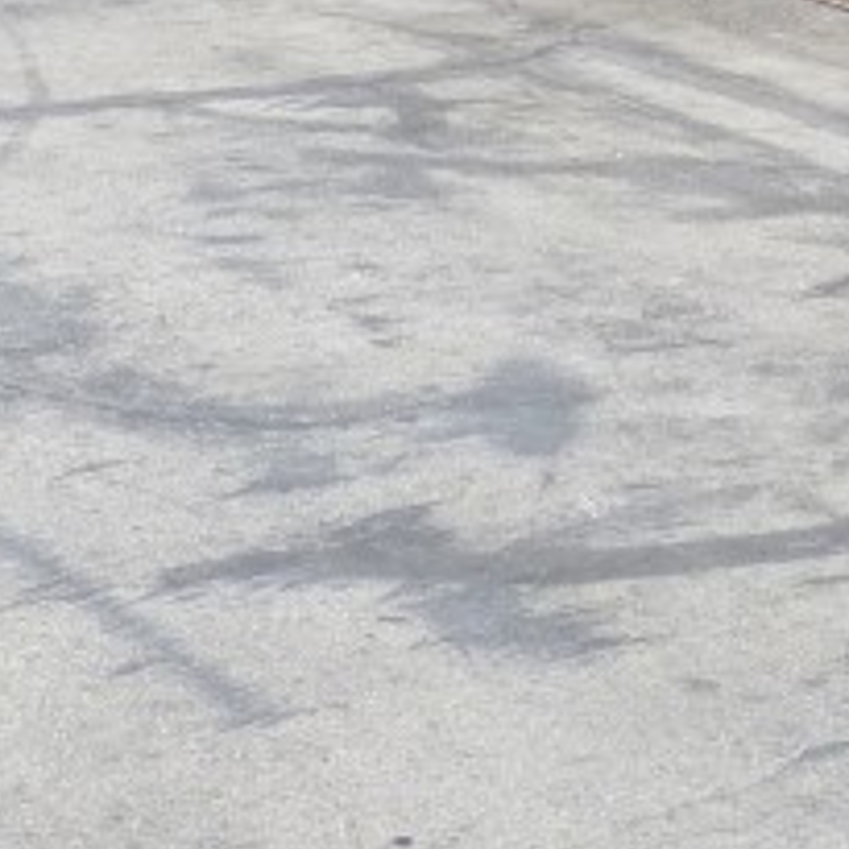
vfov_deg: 10.9
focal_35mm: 150
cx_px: 882
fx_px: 4162
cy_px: -675
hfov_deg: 11.5
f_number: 3.7
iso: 100
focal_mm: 6.1
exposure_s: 1/400
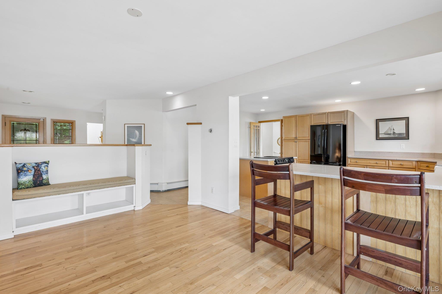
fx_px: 209
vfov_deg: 70.4
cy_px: 147
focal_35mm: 17
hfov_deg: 93.3
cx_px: 221
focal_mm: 17
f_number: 9
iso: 250
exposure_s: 1/6
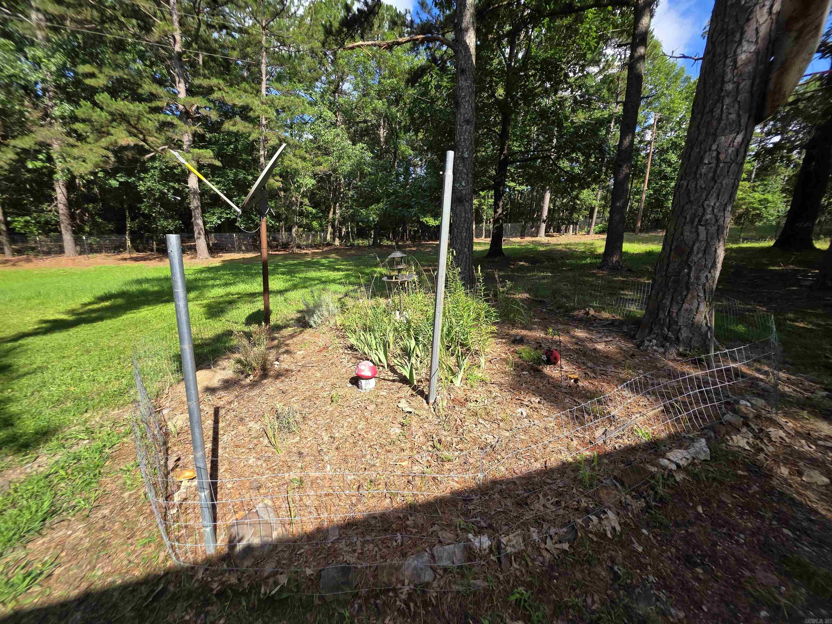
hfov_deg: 106.2
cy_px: 312
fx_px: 312
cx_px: 416
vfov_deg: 89.9
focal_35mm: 13
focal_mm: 2.2
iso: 40
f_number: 1.9
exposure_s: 1/752
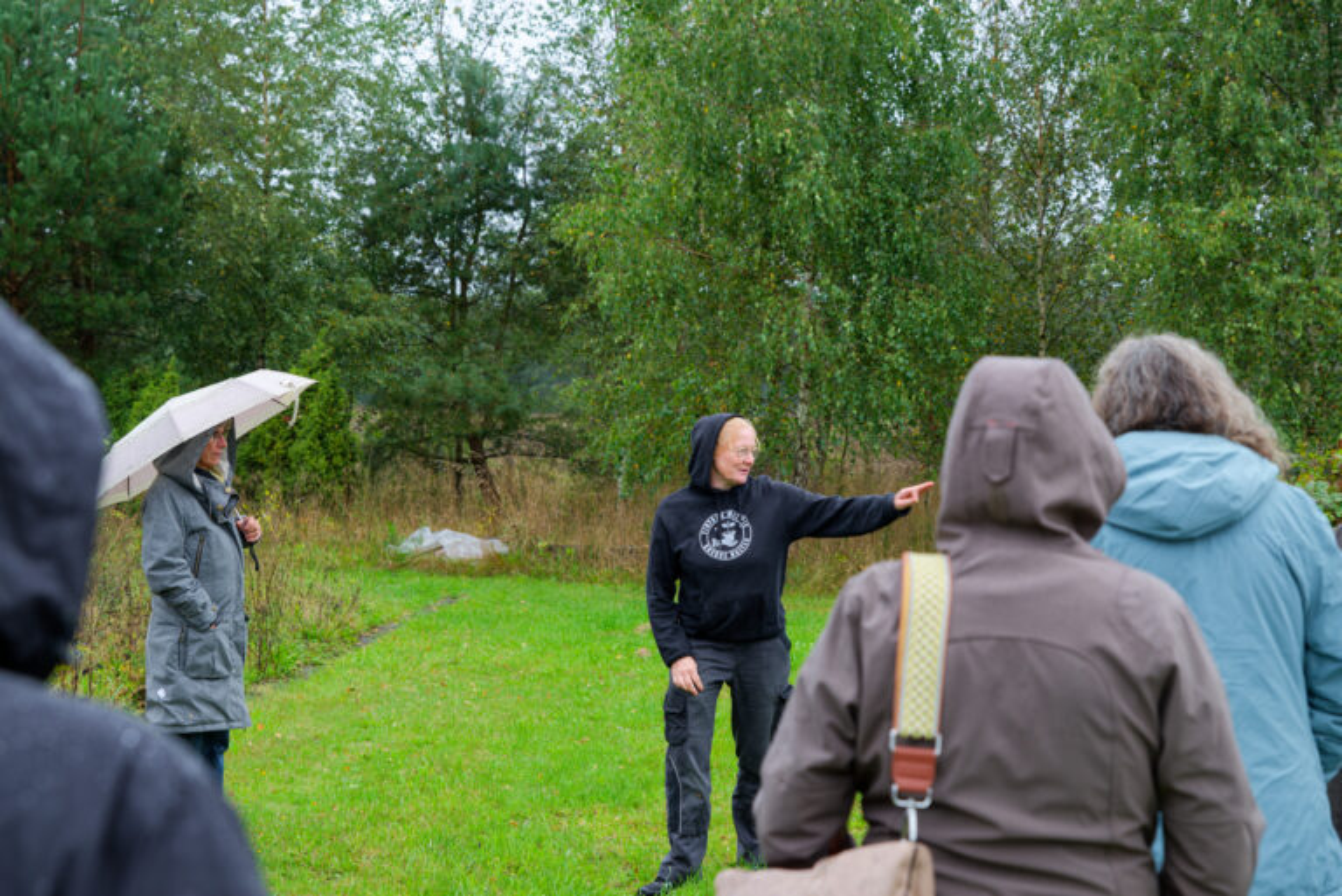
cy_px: 448
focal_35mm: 58
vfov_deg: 23.4
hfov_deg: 34.5
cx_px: 671
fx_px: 2163
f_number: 5
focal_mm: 58
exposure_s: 1/80
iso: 800
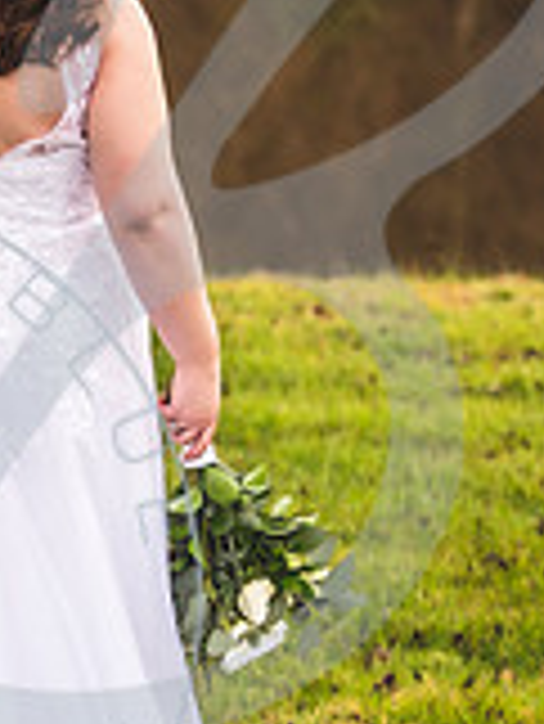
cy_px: 252
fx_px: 4499
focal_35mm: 215
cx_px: -13
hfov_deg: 6.9
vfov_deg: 9.2
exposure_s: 1/250
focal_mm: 80
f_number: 2.8
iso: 320
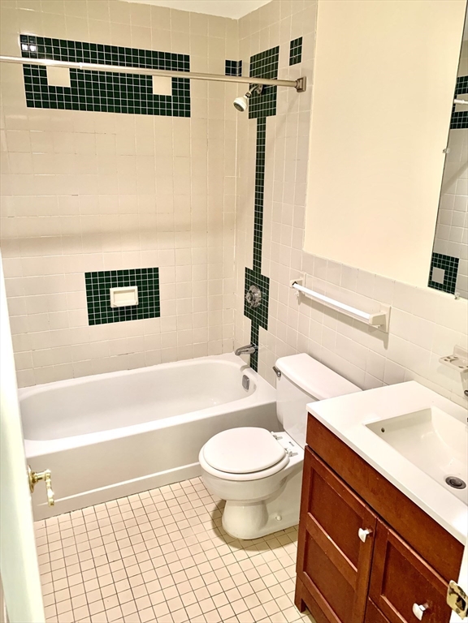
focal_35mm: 26
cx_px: 234
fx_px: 469
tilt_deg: -16.8
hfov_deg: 53.1
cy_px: 312
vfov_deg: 67.3
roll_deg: -0.7
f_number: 1.8
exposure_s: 1/60
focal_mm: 4.25
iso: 250
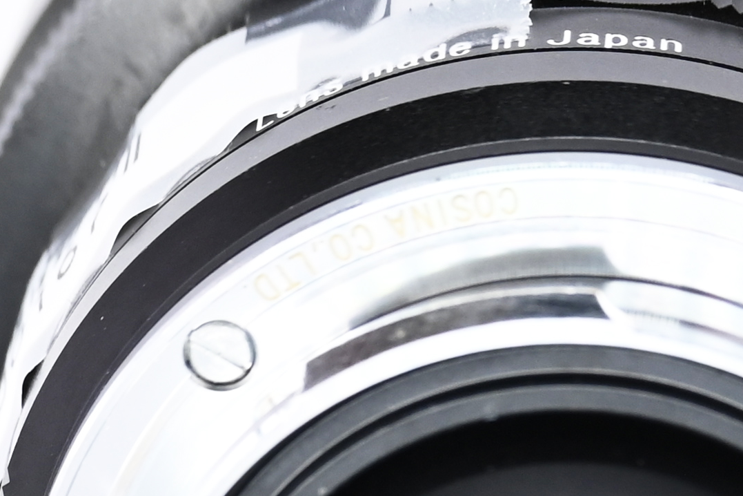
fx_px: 11763
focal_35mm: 570
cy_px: 895
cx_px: 593
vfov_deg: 2.4
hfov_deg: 3.6
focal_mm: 104
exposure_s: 1/125
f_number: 9
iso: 500
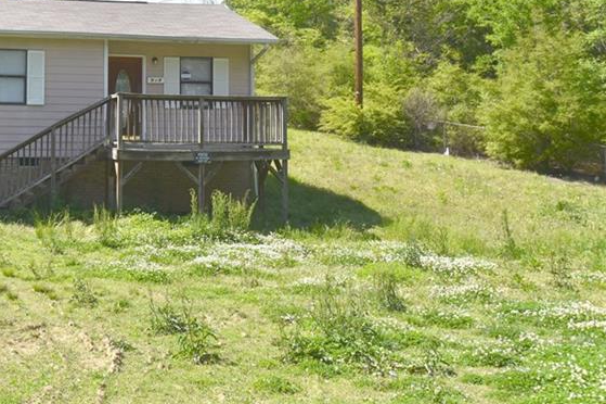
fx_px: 925
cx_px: 86
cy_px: 79
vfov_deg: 24.2
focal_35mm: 55
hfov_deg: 34.6
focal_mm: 20
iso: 100
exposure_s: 1/250
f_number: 9
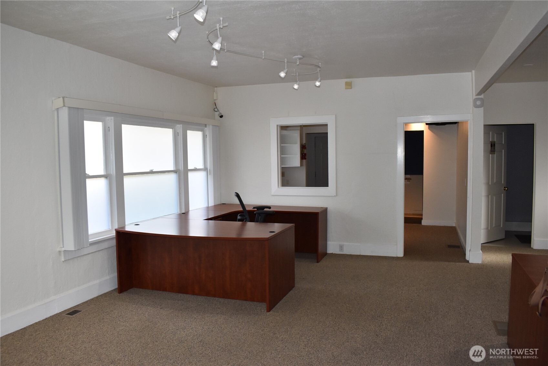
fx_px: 411
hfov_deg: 67.4
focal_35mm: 27
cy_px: 183
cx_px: 274
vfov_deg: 47.9
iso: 800
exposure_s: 1/200
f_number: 5
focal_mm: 18
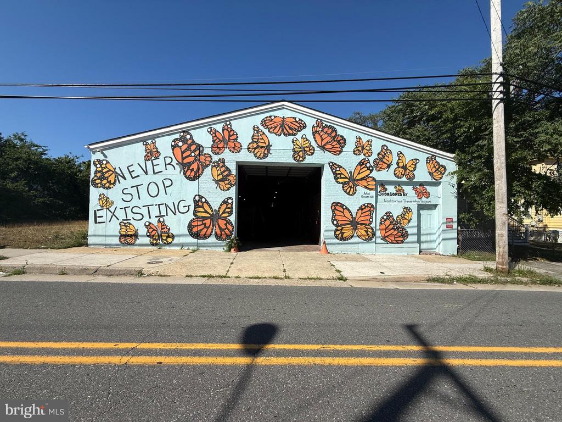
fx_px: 227
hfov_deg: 102.1
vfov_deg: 85.7
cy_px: 211
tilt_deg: +2.1
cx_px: 281
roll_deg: -0.7
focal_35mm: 14
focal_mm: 2.22
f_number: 2.2
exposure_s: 1/3125
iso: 50
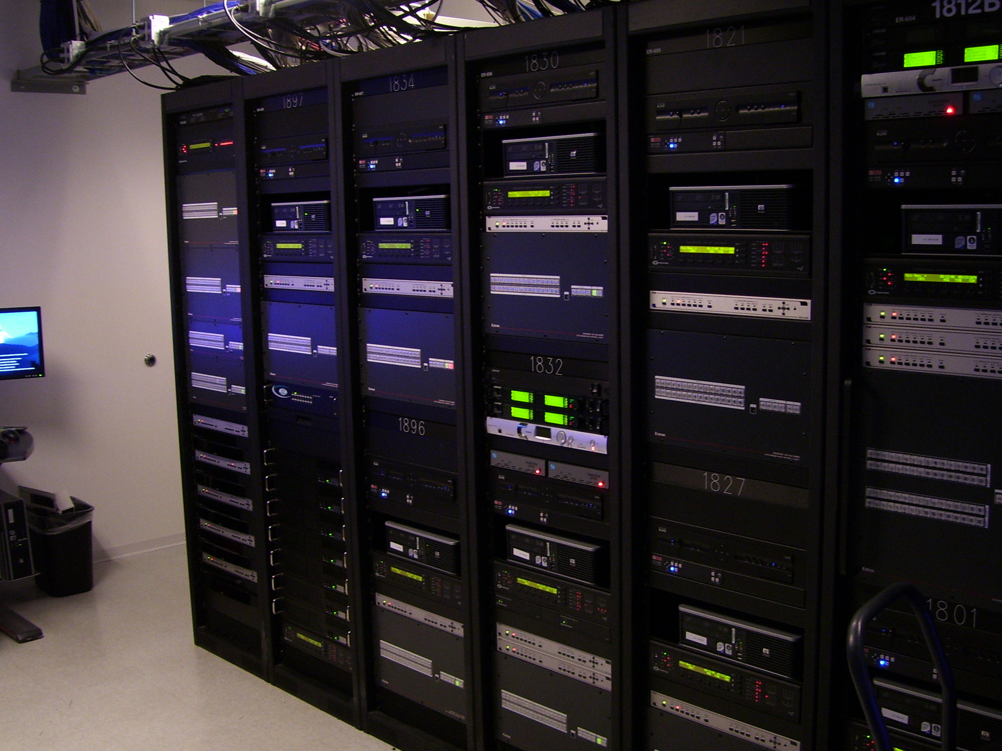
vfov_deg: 36.0
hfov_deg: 46.8
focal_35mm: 40
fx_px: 1158
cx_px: 519
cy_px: 380
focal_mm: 6
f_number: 2.7
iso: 160
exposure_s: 1/8
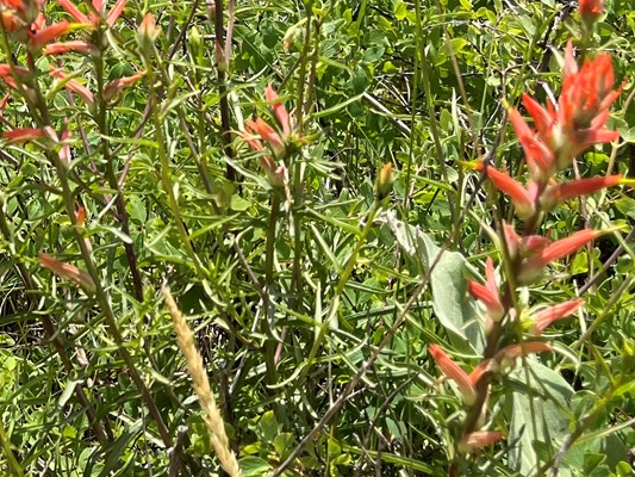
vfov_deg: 18.4
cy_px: -13
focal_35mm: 78
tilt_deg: -23.2
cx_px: -145
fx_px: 1431
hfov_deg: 22.8
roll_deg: +7.5
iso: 50
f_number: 1.6
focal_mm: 5.1
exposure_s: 1/2222
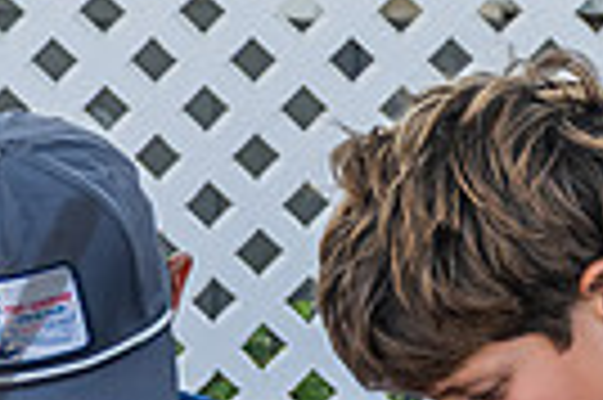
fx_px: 4283
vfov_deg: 5.3
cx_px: 905
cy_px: 692
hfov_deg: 7.9
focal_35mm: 256
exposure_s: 1/1000
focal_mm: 43
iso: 320
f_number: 5
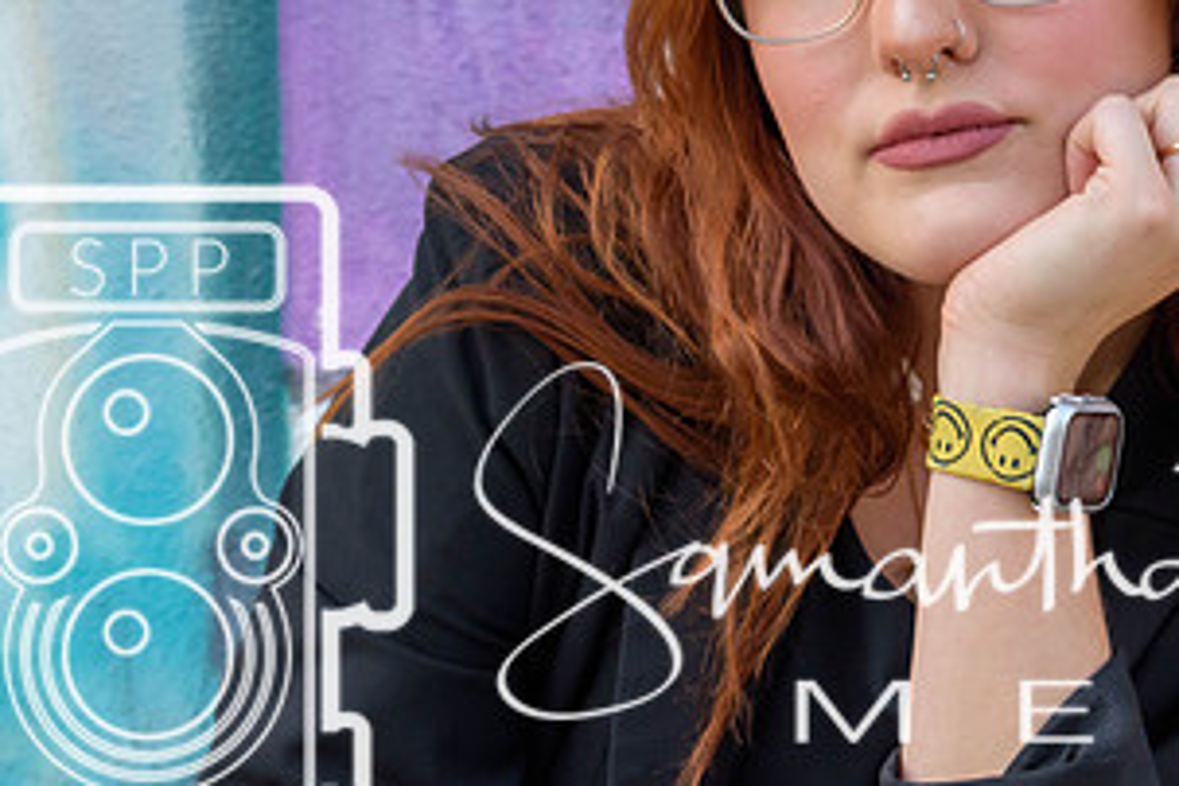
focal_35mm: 158
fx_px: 5174
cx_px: 969
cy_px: 212
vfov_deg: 8.7
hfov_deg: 12.9
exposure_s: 1/200
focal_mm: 55
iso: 400
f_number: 7.1
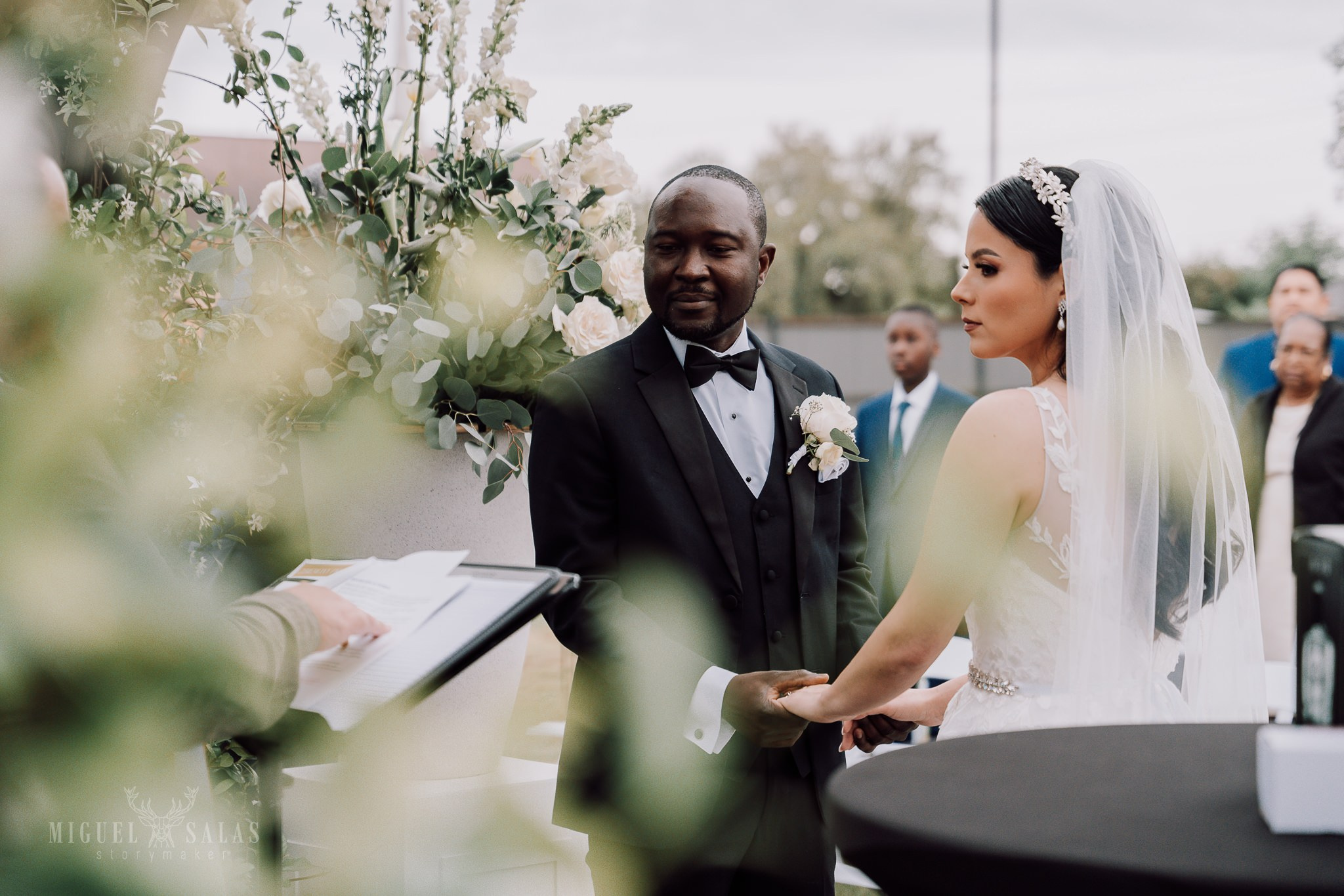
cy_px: 408
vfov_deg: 17.9
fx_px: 2844
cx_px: 696
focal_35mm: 76
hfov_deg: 26.6
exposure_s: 1/320
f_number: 2.8
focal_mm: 70
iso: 160
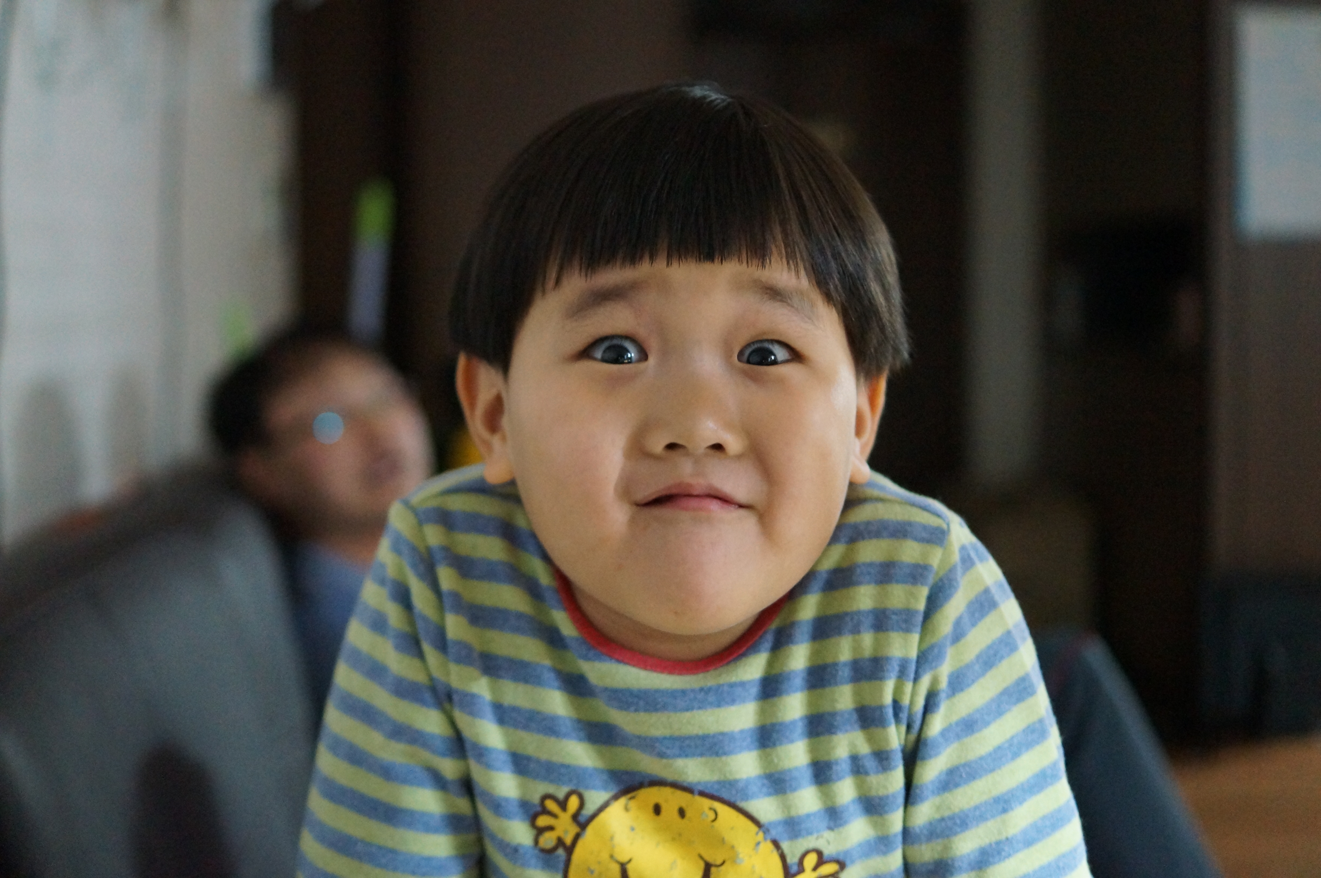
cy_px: 439
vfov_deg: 25.7
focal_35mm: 52
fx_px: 1924
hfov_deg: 37.9
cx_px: 660
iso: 3200
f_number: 2
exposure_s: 1/30
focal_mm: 35
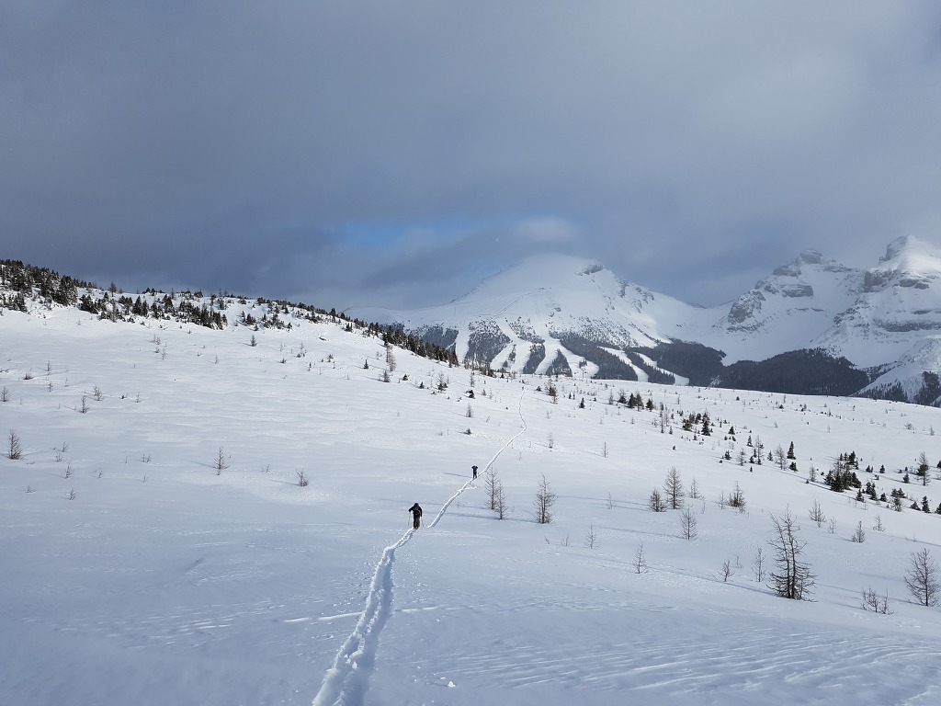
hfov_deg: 67.3
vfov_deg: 53.1
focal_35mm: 26
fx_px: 707
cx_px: 470
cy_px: 353
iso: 50
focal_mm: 4.2
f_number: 1.7
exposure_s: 1/5152
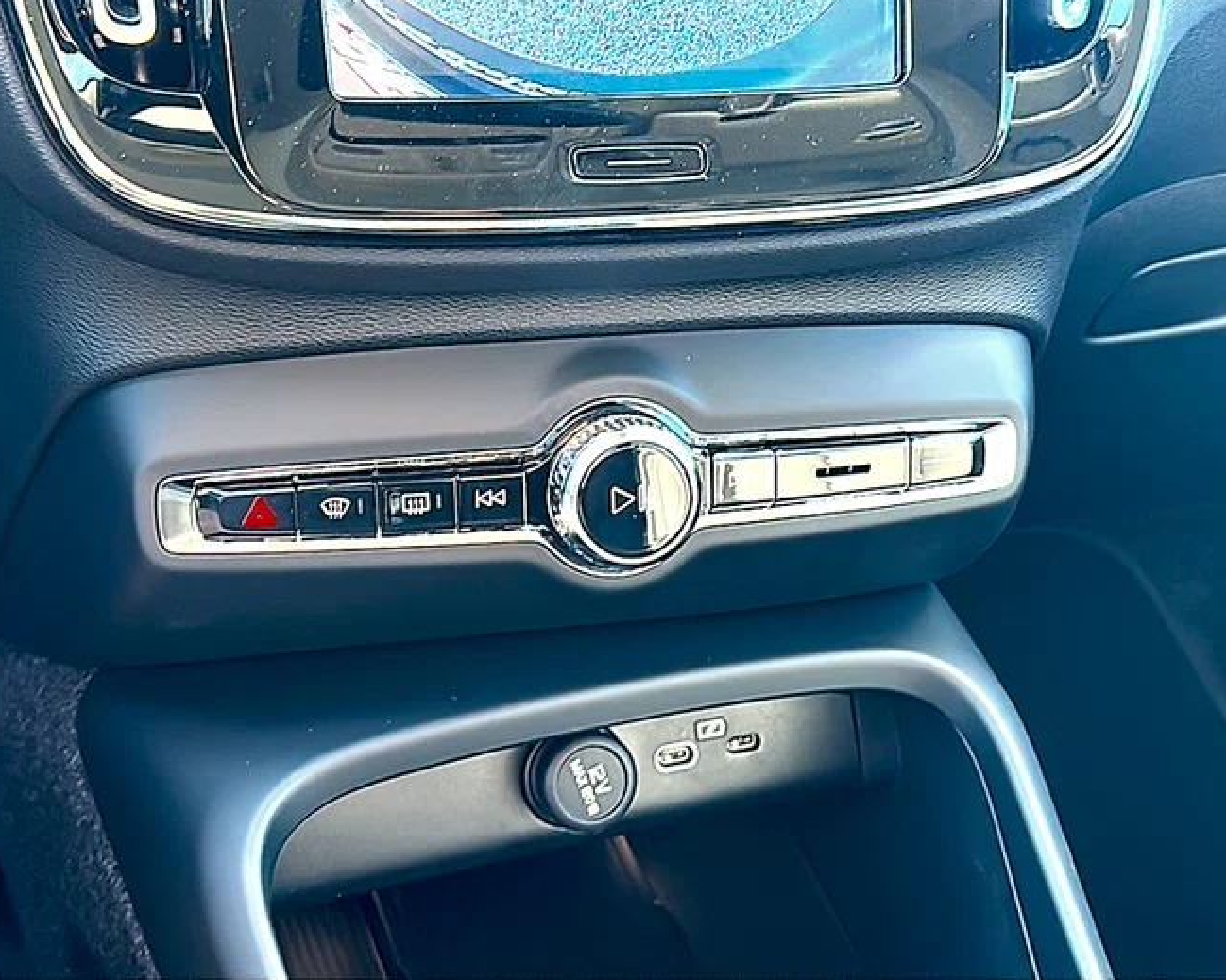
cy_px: 486
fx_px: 1451
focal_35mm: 40
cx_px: 604
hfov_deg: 45.8
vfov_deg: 37.3
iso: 200
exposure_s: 1/67
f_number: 1.78
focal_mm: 6.86
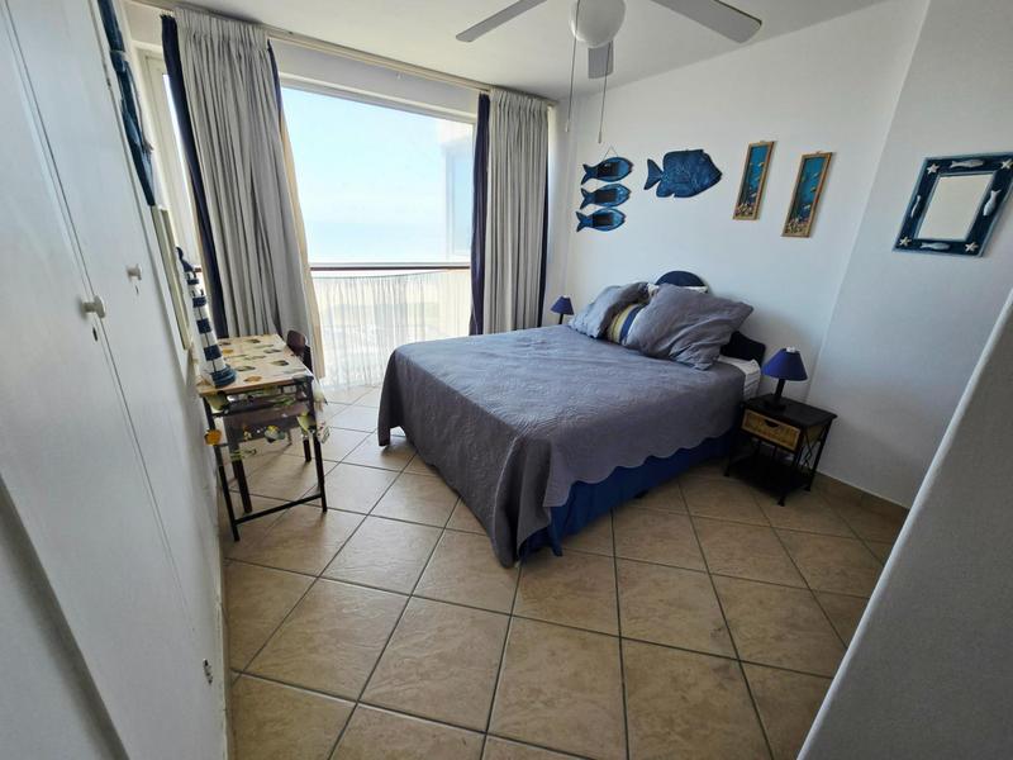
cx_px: 506
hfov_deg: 106.2
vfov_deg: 89.9
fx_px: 380
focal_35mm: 13
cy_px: 380
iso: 50
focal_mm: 2.2
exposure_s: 1/286
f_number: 2.2
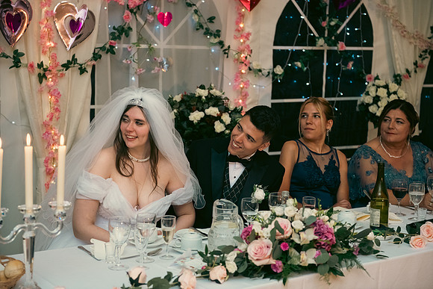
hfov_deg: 28.8
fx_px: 842
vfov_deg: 19.5
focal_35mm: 70
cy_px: 144
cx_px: 216
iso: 800
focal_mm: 70
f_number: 3.5
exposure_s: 1/160
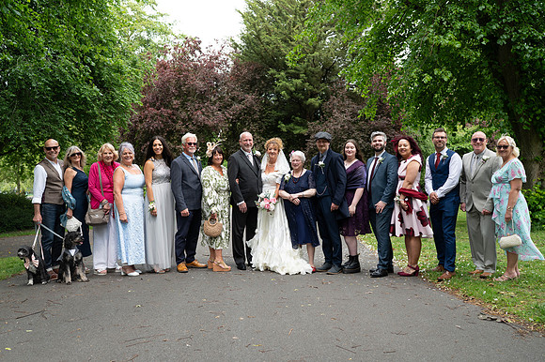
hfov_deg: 54.5
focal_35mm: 35
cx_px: 272
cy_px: 181
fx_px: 530
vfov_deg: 37.8
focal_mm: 35
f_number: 4
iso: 100
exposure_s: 1/200
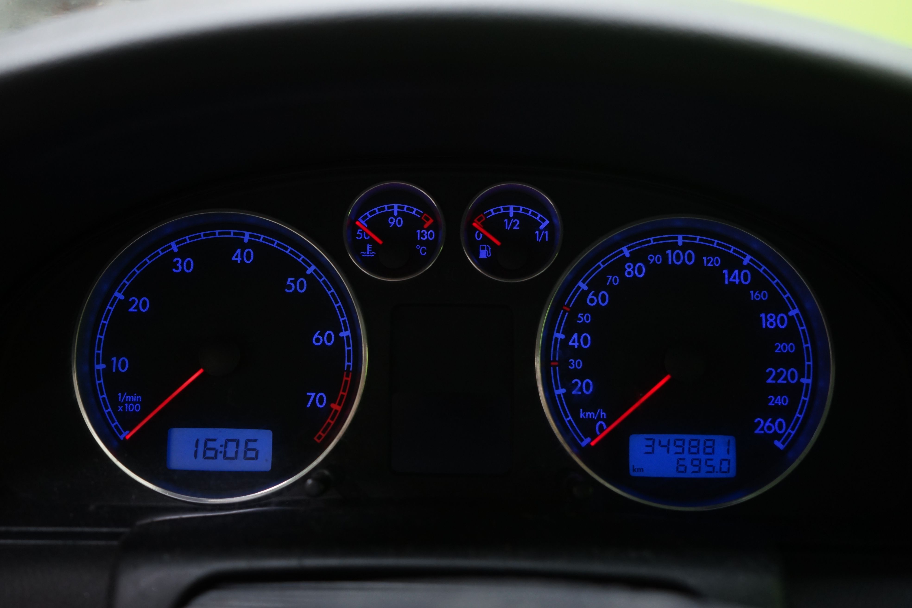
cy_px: 304
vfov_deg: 34.2
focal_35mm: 39
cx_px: 456
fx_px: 988
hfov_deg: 49.6
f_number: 4.5
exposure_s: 1/25
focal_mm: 39
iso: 1000
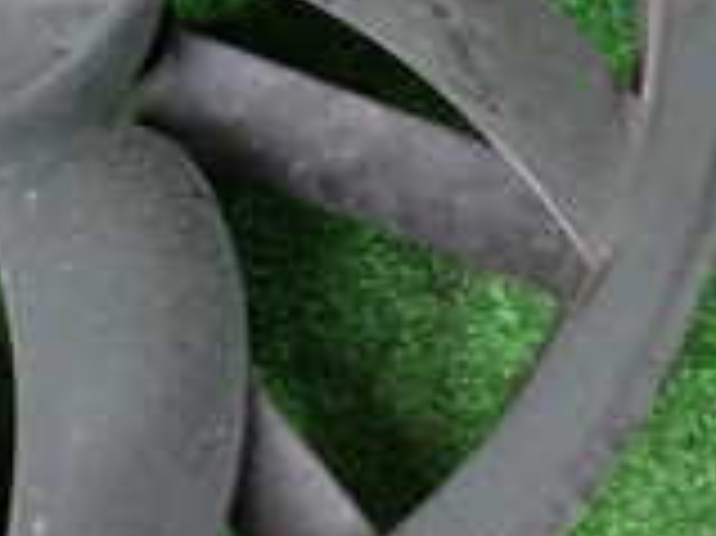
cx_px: 54
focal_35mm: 113
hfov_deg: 17.1
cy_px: -50
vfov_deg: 12.9
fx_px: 2336
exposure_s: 1/30
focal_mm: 5.4
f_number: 2.3
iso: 640
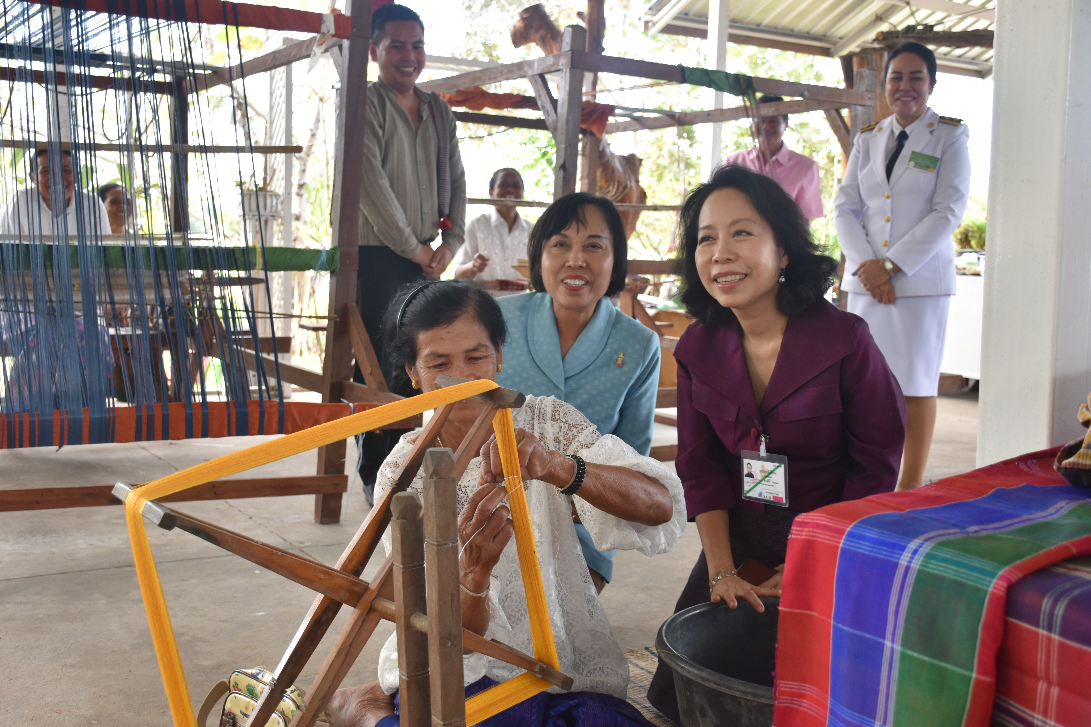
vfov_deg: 34.2
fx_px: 1182
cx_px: 546
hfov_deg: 49.6
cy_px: 364
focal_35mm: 39
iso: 400
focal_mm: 26
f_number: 5
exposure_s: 1/125
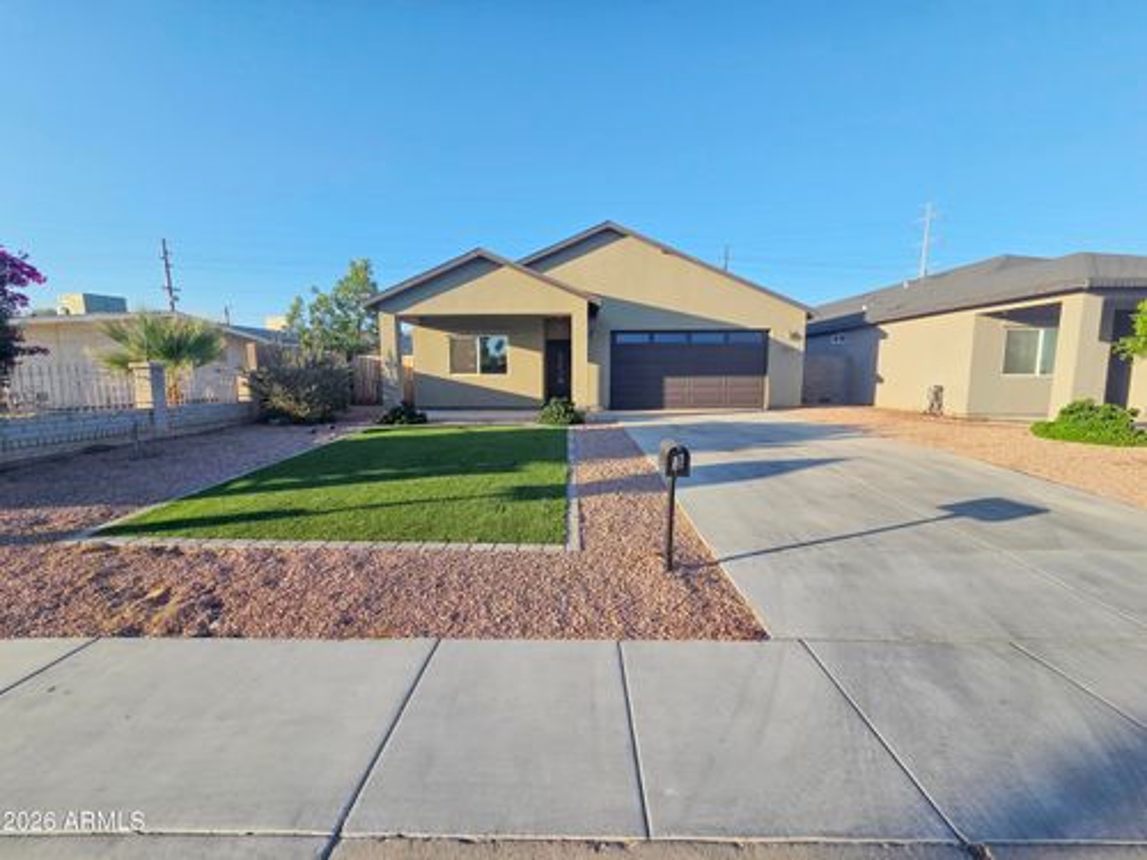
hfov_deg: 106.2
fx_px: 431
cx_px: 574
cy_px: 430
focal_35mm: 13
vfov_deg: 89.9
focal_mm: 2.2
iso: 50
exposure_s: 1/1248
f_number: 2.2
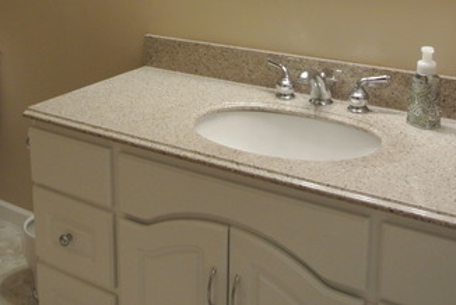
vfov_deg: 24.5
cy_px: 7
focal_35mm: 53
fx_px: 672
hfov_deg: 36.9
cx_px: 137
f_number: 3.5
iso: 560
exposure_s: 1/60
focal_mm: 10
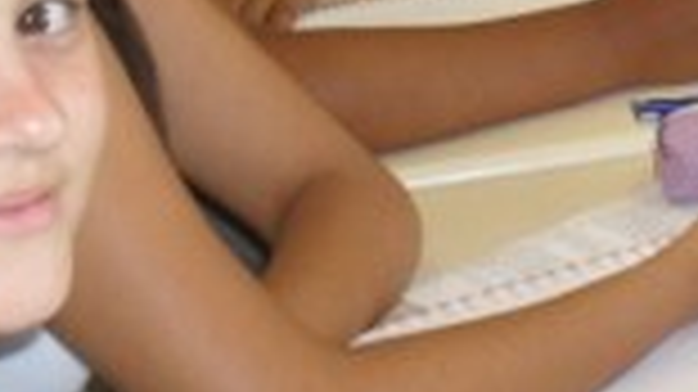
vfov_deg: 7.7
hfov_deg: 13.3
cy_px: 185
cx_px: 878
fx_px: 2904
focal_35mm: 157
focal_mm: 6.3
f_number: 3.2
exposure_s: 1/45
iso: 200
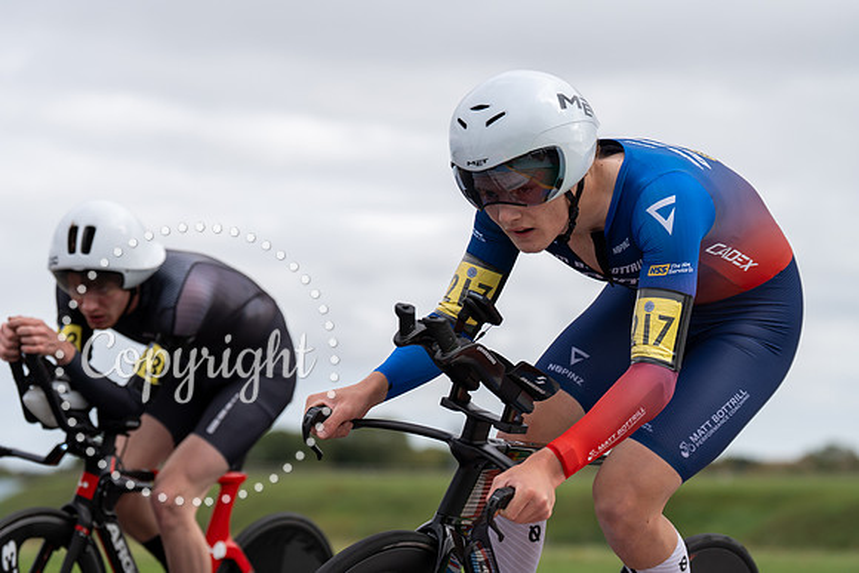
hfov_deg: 17.9
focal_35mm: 114
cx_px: 430
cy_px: 286
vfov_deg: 12.0
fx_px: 2721
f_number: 3.5
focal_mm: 114
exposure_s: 1/1000
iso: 125
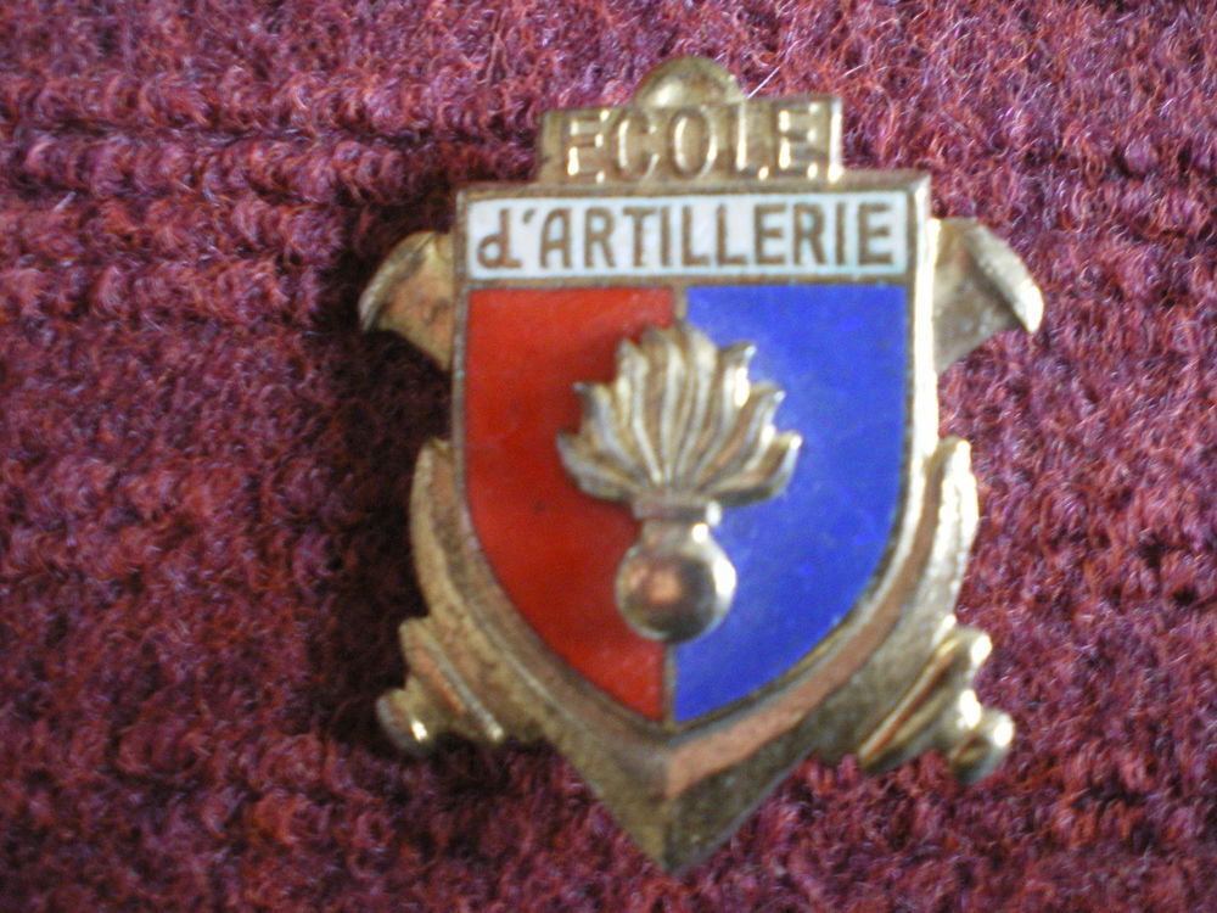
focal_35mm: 38
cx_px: 608
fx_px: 1336
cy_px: 456
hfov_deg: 49.0
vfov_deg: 37.7
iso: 400
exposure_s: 1/6
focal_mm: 6.3
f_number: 3.1
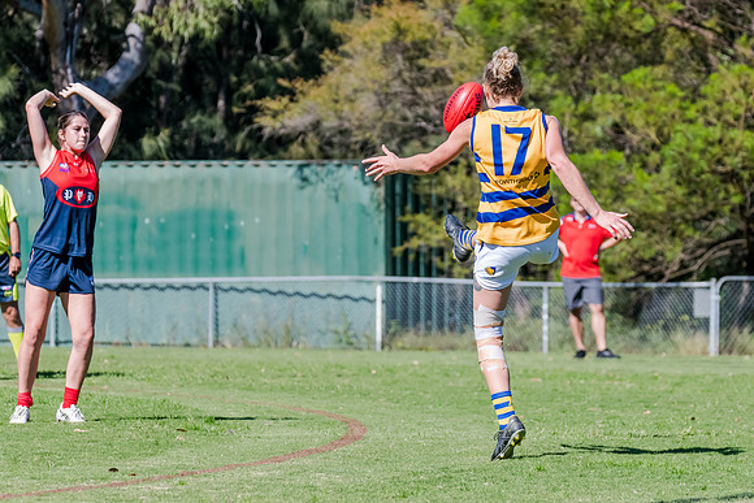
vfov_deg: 4.9
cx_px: 477
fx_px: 5832
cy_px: 219
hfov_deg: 7.4
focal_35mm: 278
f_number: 8
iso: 800
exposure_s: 1/1600
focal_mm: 220
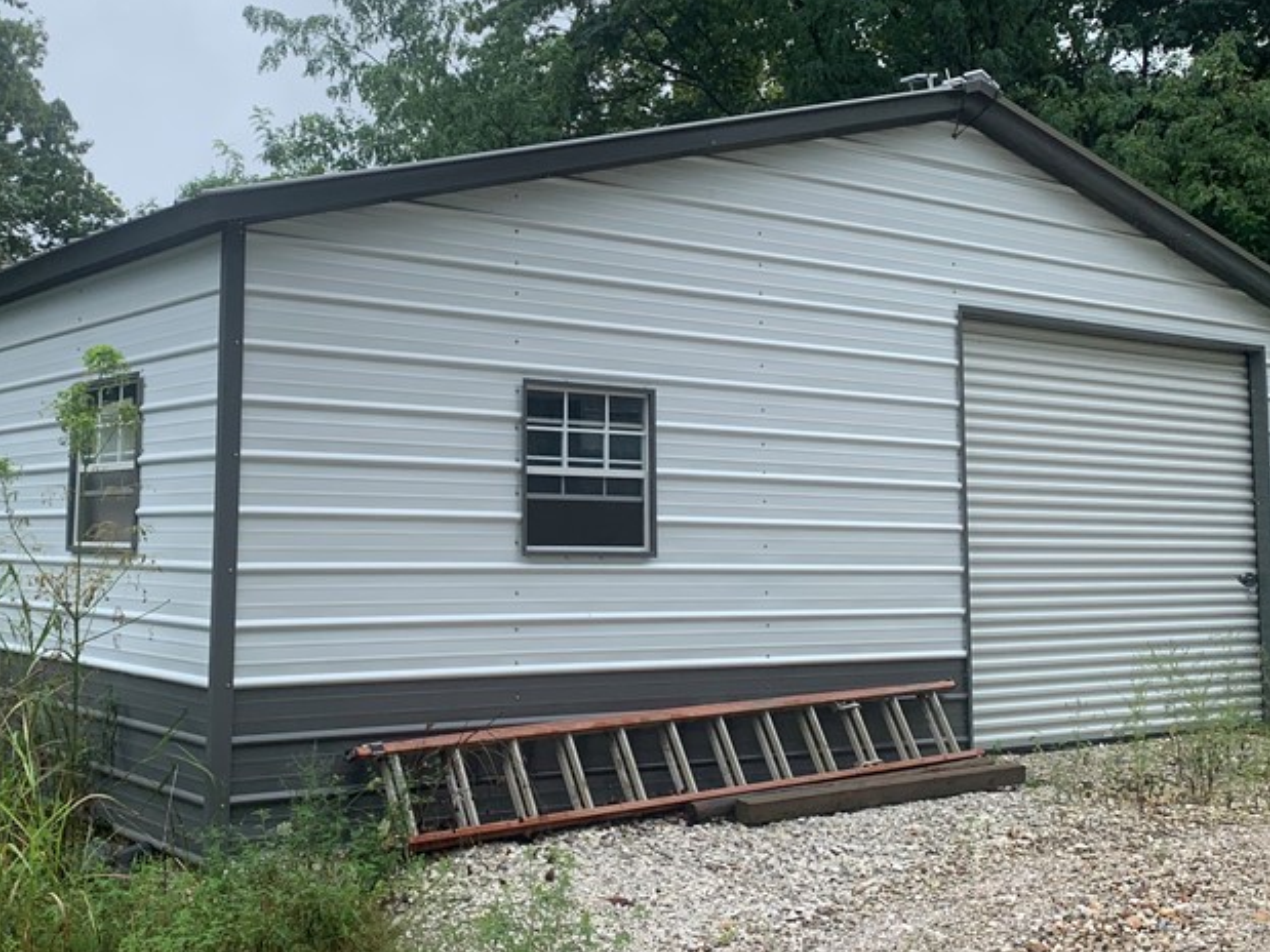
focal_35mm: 43
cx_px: 425
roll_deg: -1.4
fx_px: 1577
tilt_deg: +5.1
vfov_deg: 33.5
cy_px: 378
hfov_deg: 43.3
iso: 25
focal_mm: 4.25
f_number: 1.8
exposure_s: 1/696
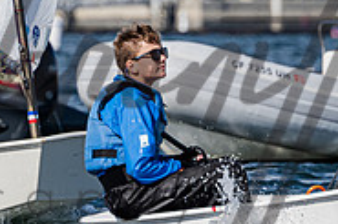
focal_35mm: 1571
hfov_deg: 1.3
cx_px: 240
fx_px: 14737
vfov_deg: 0.9
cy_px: 131
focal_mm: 400
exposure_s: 1/1000
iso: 320
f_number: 8
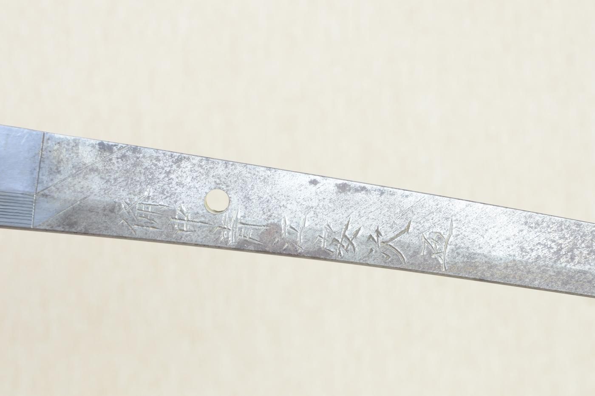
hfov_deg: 16.1
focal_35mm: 128
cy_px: 198
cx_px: 298
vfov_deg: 10.7
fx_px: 2106
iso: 400
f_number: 11
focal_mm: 85
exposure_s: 1/1.6
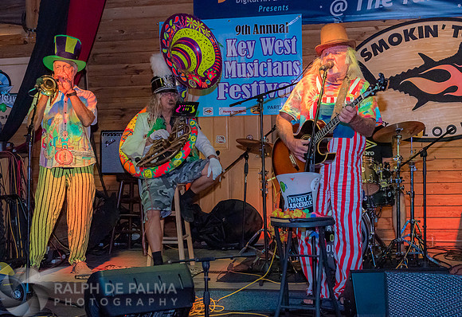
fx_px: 697
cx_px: 268
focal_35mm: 54
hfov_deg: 36.6
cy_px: 174
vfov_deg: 25.6
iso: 2000
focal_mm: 32
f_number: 5.6
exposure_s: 1/160
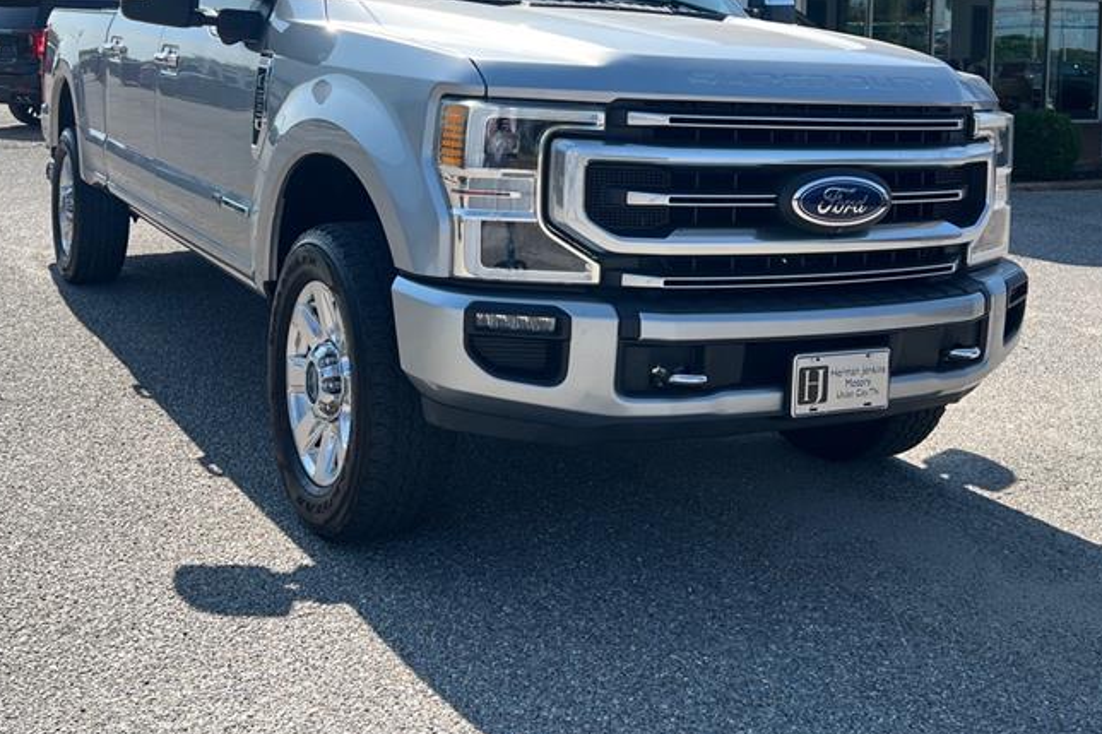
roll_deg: -1.2
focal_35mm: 43
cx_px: 551
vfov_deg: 30.3
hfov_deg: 45.4
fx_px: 1316
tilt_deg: -4.5
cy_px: 130
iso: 50
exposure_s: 1/2008
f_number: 1.5
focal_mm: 5.7
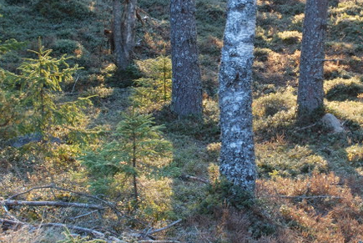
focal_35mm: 106
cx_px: 275
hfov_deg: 19.1
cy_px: 20
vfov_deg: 12.8
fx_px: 1070
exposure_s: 1.6
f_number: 20
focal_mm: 32
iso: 100
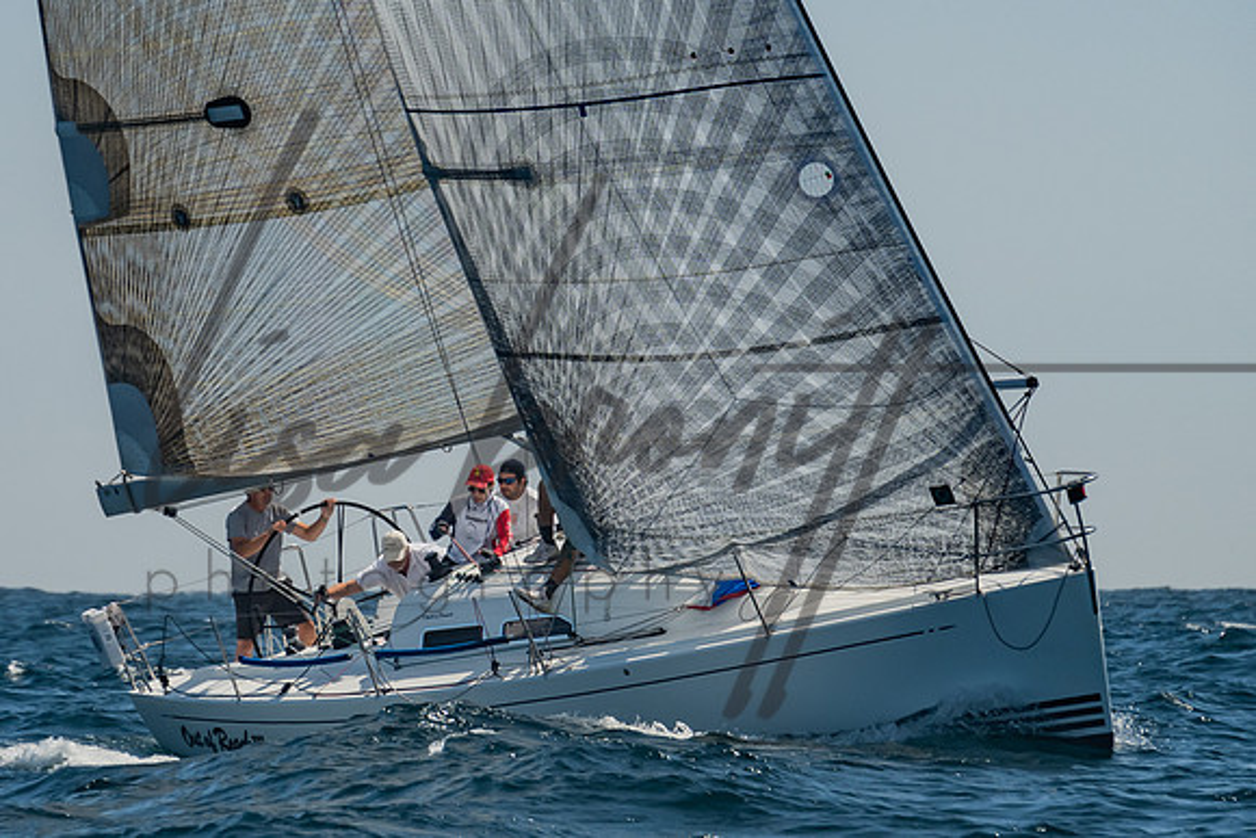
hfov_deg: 4.2
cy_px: 332
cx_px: 364
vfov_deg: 2.8
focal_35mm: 488
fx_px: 17024
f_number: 6.3
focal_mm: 200
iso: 160
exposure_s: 1/640
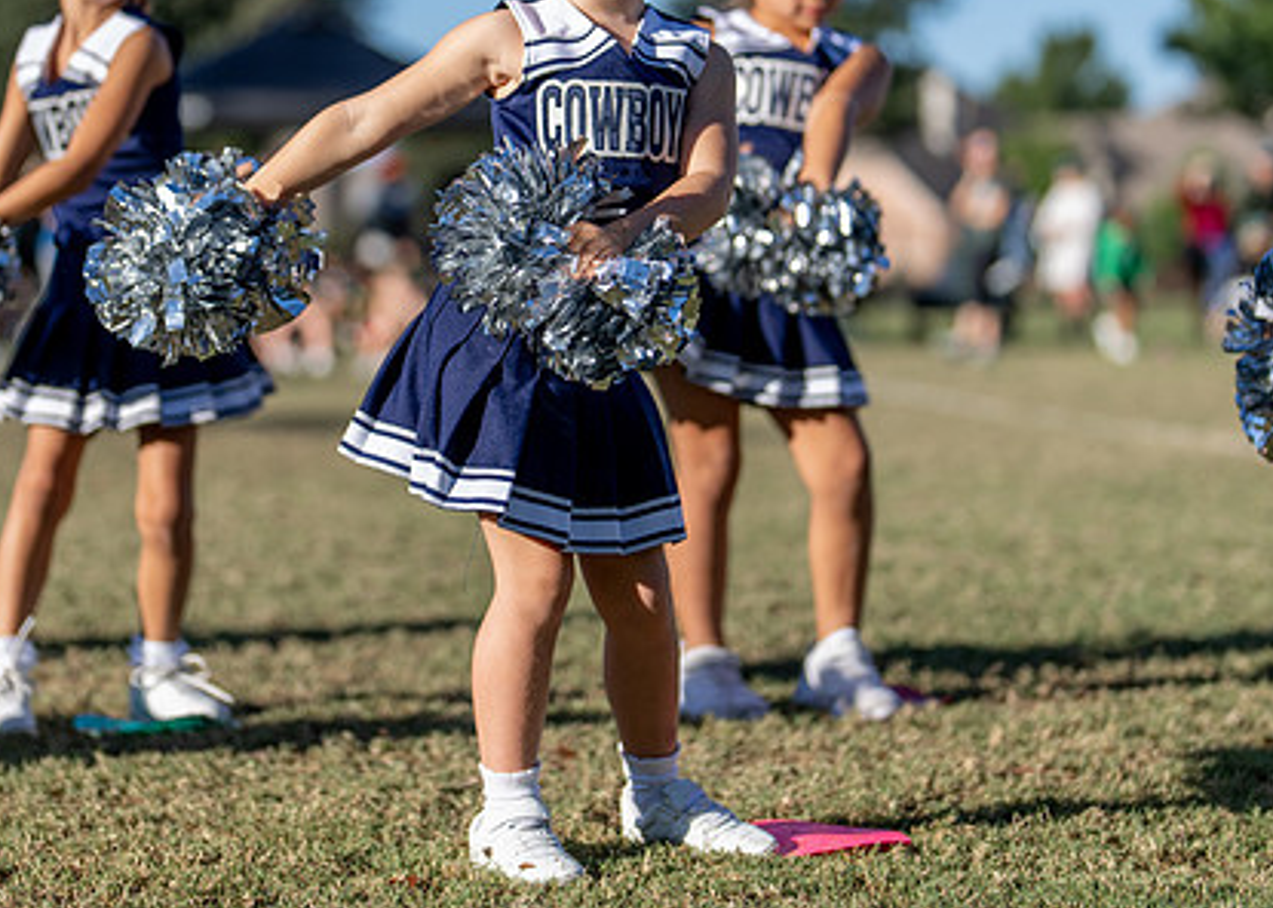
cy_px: 214
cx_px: 516
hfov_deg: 19.6
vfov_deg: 14.0
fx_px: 3686
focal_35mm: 102
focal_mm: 50
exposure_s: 1/6400
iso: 100
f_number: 1.2
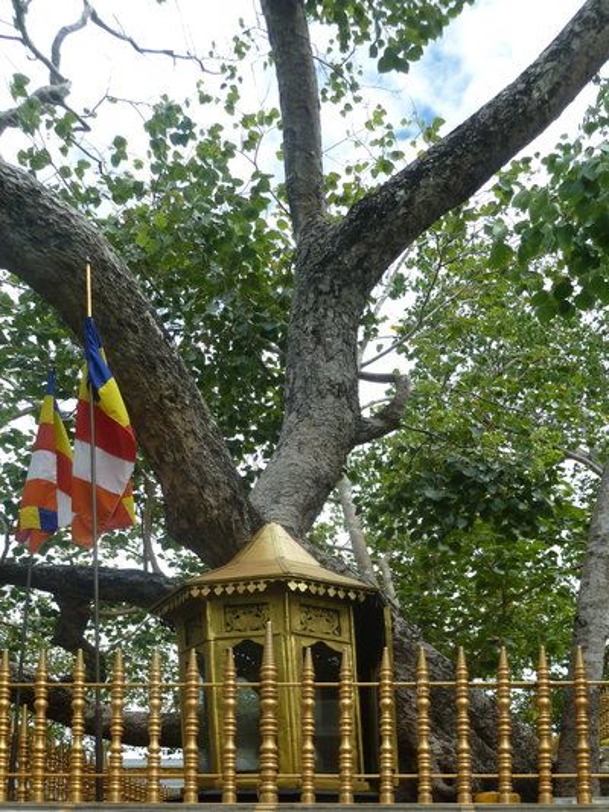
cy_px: 406
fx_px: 821
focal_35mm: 35
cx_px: 304
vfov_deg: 52.6
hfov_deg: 40.7
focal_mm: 5.7
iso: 80
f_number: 4
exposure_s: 1/400
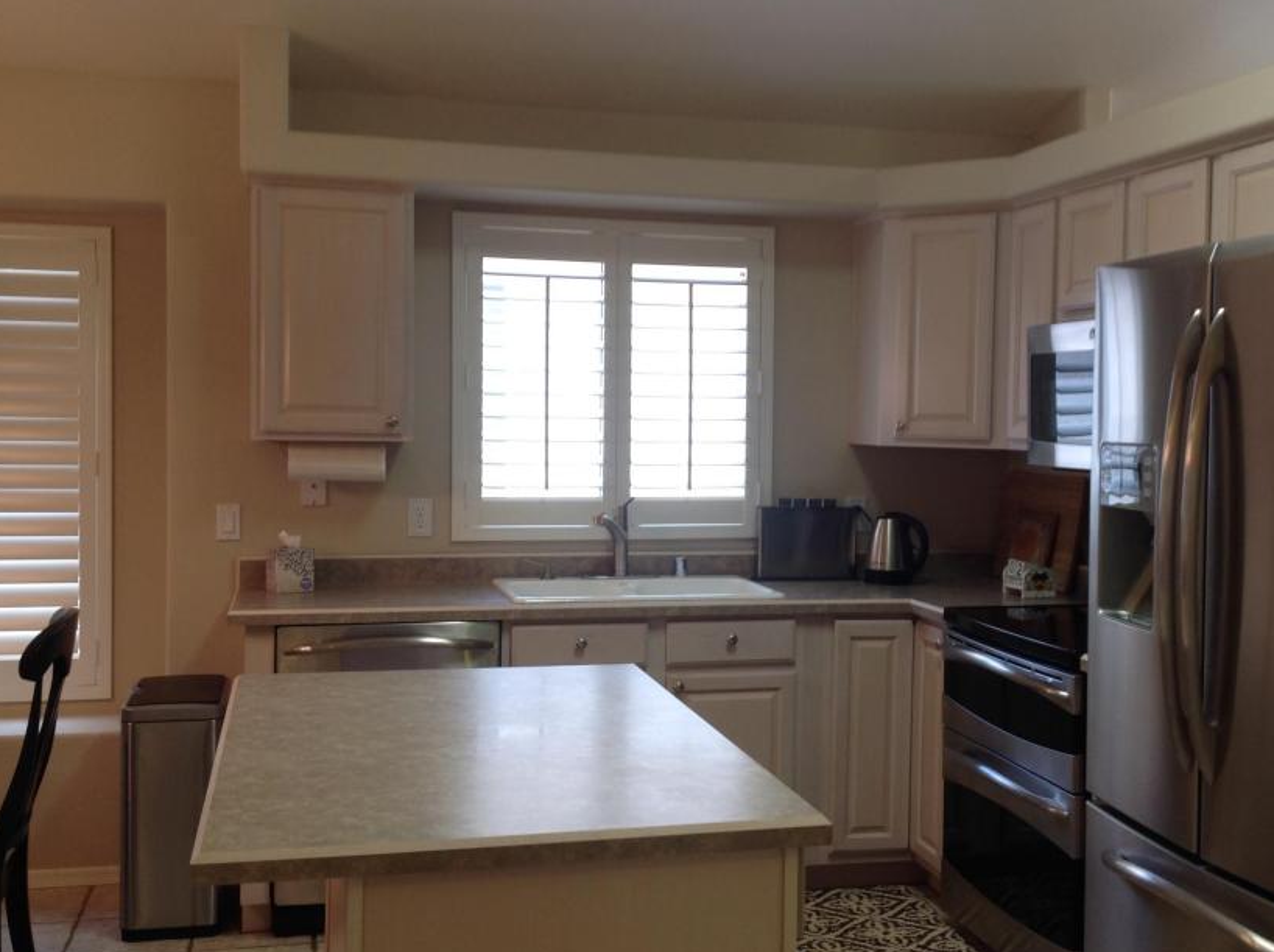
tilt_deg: -2.2
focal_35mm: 44
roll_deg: -0.9
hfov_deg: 42.9
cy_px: 474
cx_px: 716
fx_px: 1617
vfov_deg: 32.8
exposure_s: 1/20
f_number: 2.4
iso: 50
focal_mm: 4.28
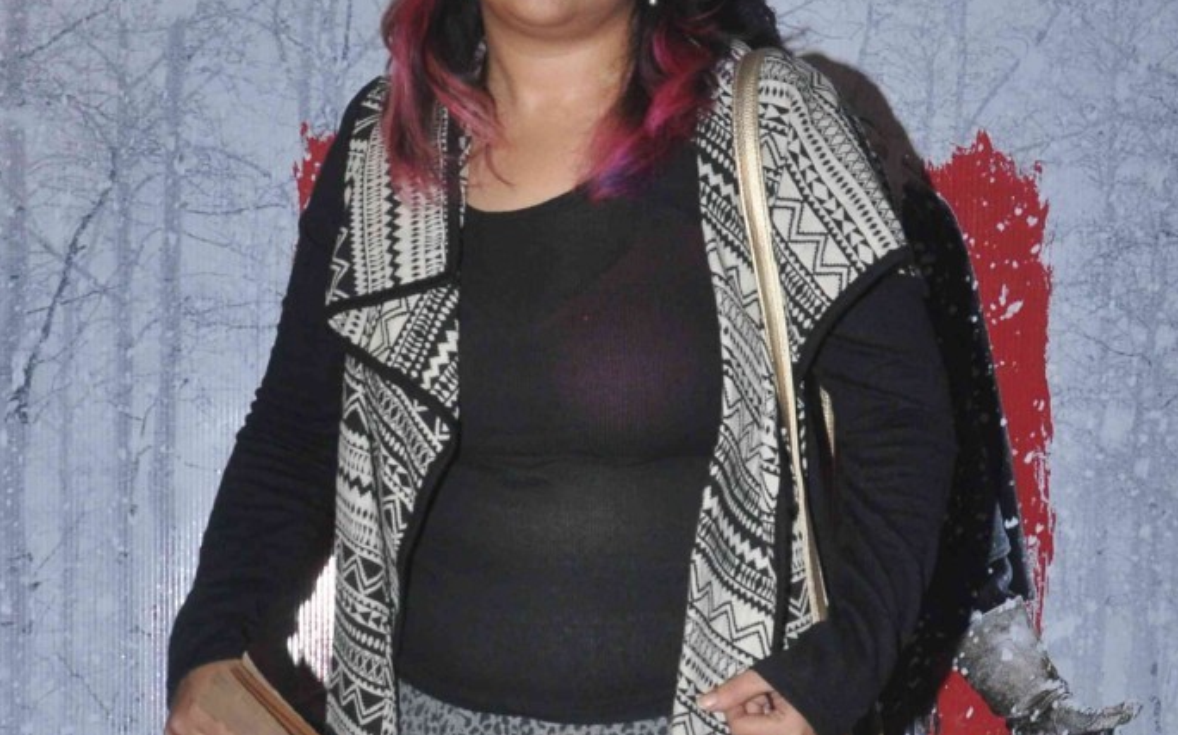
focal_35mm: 74
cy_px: 652
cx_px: 579
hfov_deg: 27.9
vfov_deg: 17.4
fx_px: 2375
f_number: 9
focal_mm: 22
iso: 800
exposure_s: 1/200
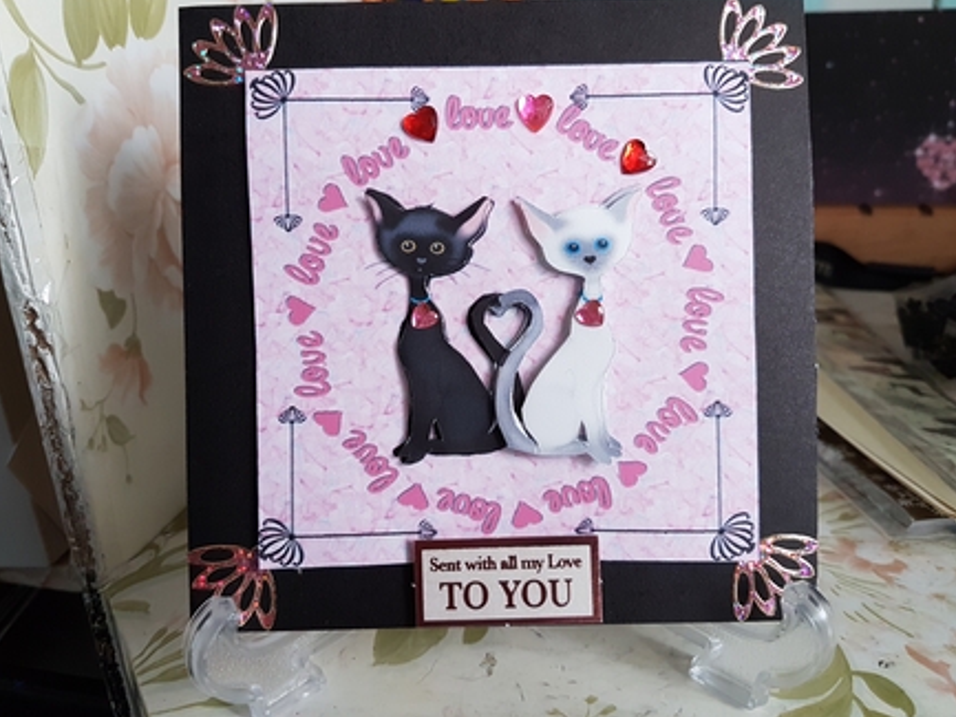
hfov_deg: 65.3
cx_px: 472
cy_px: 361
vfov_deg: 51.4
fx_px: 746
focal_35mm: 27
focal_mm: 4.2
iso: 160
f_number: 1.7
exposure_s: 1/25
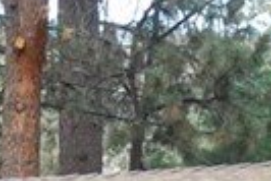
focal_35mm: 230
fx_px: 1733
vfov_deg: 5.8
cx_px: 8
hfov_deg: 8.9
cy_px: 365
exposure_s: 1/100
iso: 400
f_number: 5.6
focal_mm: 20
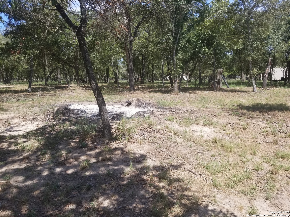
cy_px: 108
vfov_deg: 53.1
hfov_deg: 67.3
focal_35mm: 26
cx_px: 145
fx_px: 218
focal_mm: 4.25
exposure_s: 1/1388
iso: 50
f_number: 1.7
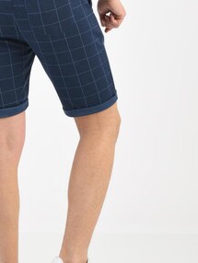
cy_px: 34
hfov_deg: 12.2
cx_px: 23
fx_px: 921
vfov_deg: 16.1
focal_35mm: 121
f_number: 7.1
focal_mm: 48
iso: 100
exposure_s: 1/160
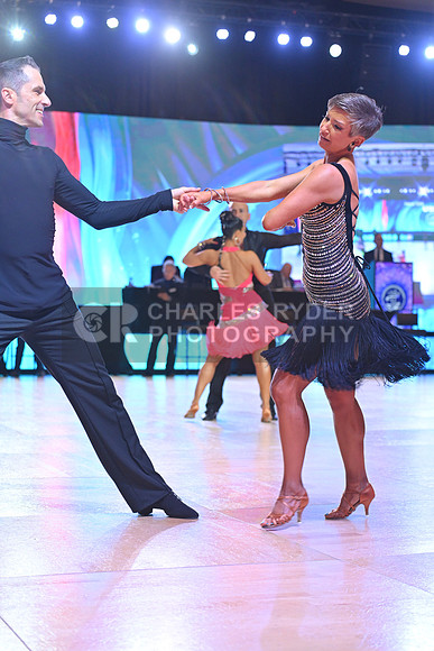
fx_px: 1265
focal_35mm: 70
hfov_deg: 19.5
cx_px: 217
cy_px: 326
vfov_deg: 28.8
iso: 2000
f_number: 4
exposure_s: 1/250
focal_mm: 70
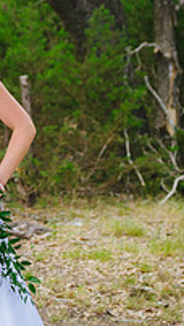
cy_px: 182
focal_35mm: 140
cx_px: -42
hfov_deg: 8.6
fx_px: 1211
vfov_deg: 15.3
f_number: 4
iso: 200
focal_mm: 60
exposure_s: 1/400
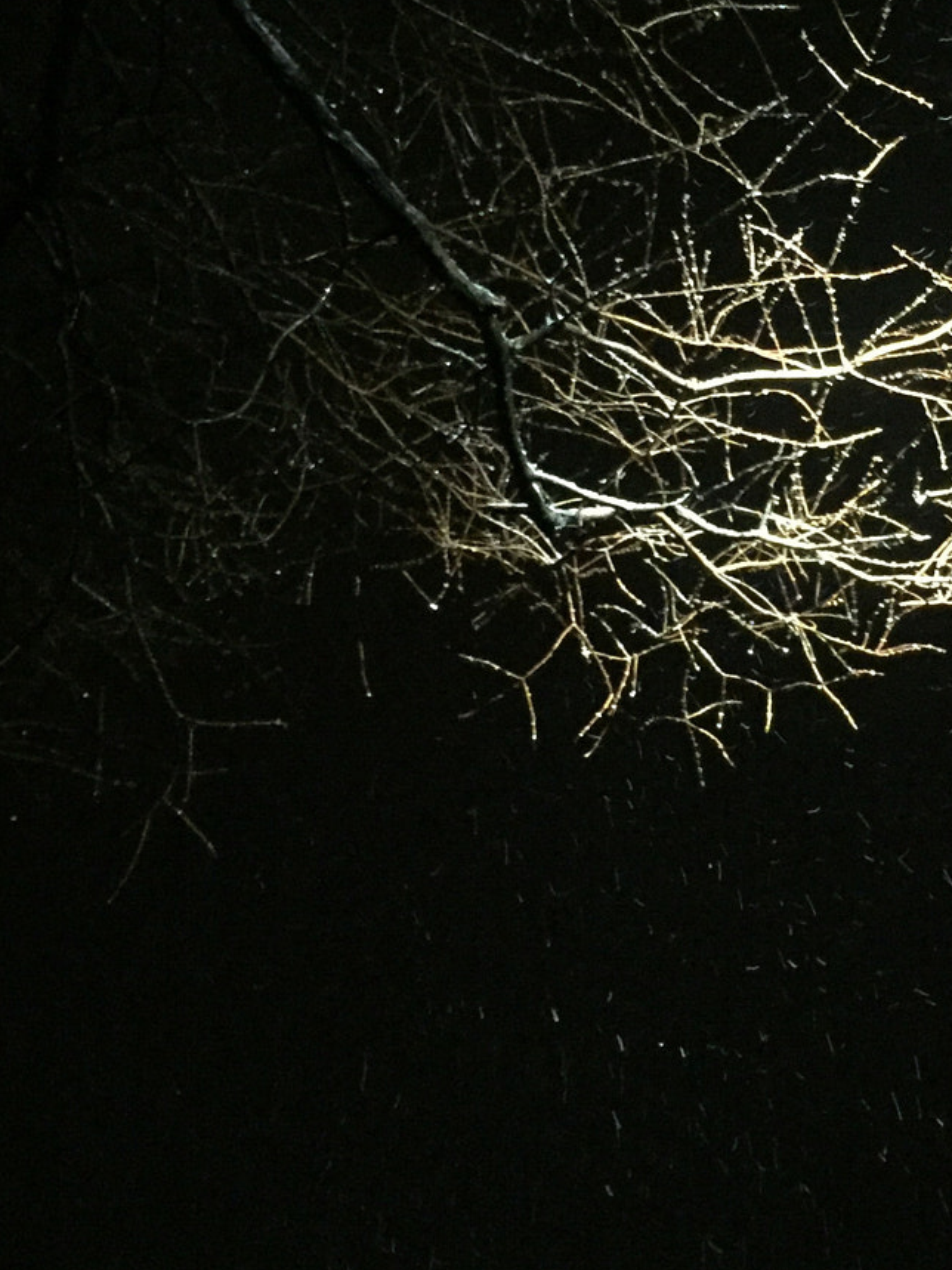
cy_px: 534
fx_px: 1981
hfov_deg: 26.4
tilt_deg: +57.8
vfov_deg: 35.5
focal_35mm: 54
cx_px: 801
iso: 1000
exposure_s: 1/17
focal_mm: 4.15
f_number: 2.2
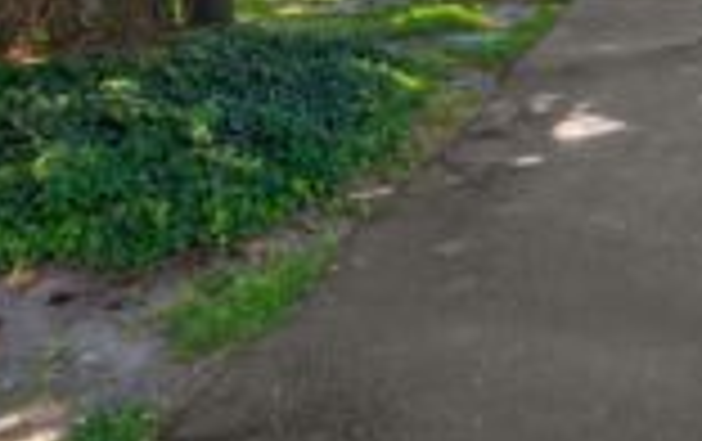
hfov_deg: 38.9
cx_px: 662
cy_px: -101
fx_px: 900
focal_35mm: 47
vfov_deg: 24.6
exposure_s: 1/50
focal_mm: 18
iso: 100
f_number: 8
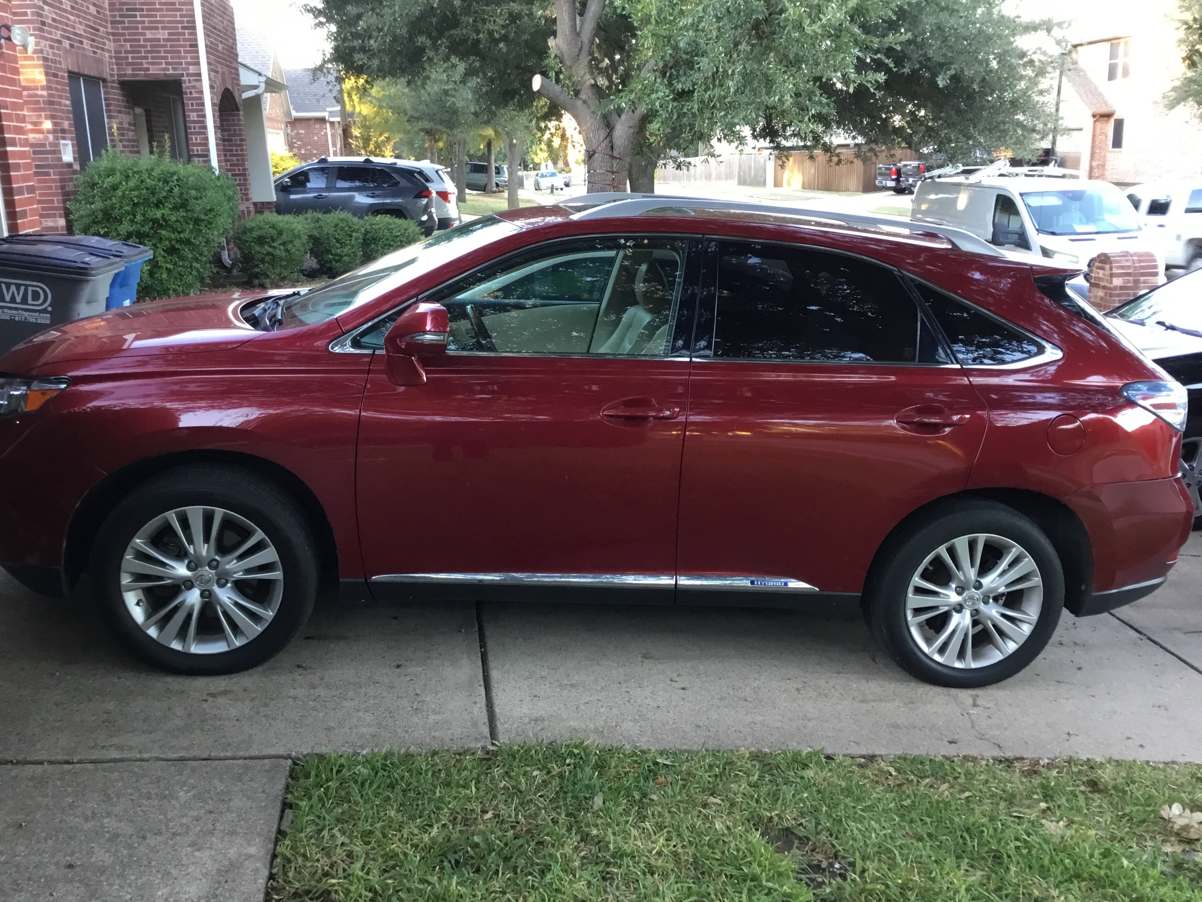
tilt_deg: -13.8
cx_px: 590
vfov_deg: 43.0
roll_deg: +1.9
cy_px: 444
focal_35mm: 33
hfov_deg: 55.3
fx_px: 1146
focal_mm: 3.3
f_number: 2.4
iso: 64
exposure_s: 1/30
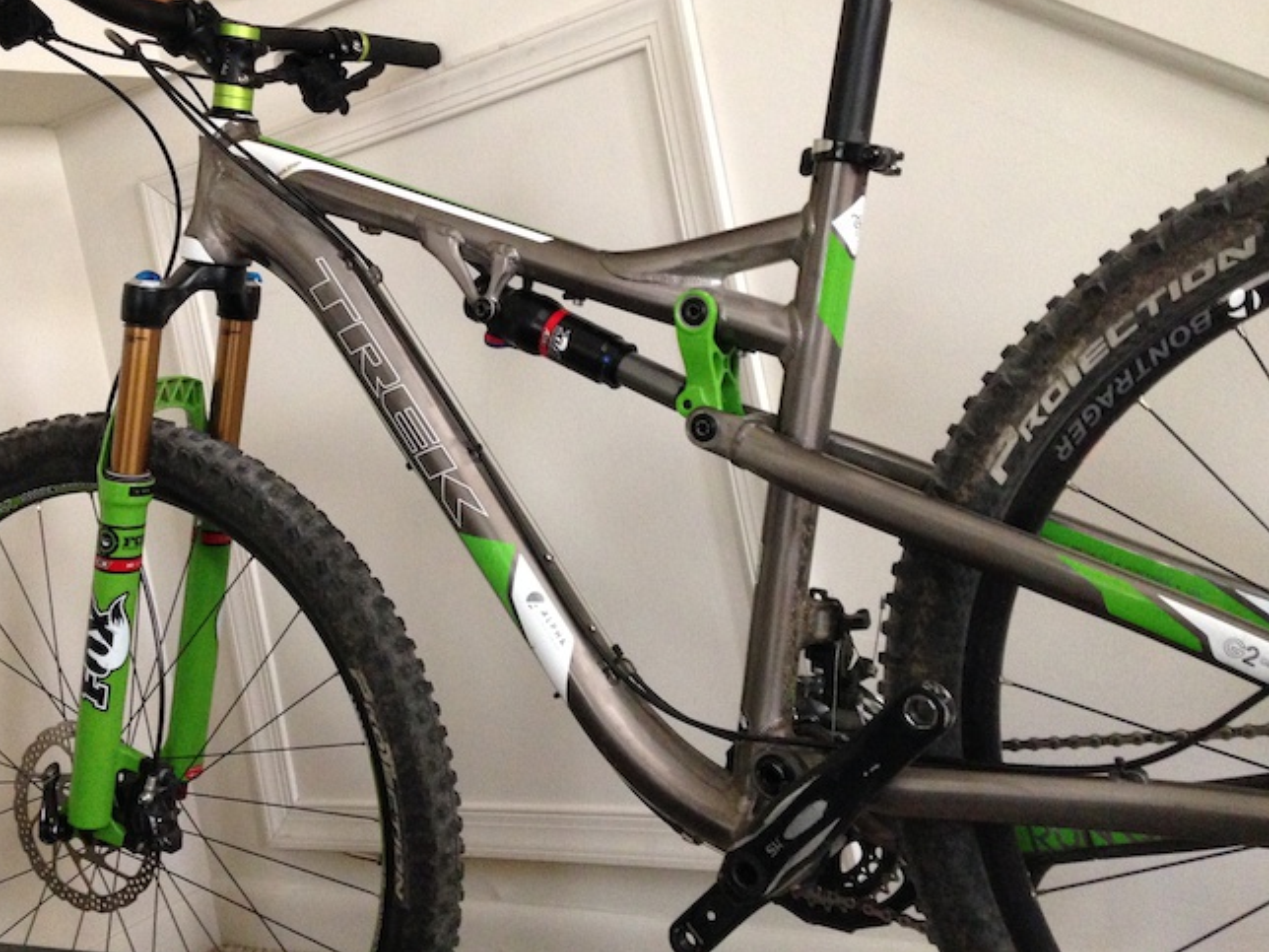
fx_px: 1503
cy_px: 371
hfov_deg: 45.5
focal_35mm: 41
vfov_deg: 35.0
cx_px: 512
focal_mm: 4.12
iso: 400
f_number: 2.4
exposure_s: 1/20
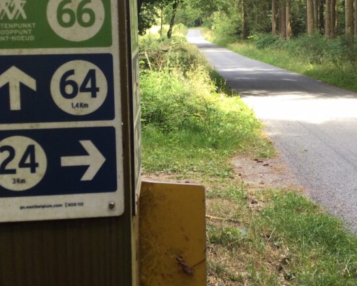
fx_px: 624
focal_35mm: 59
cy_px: 67
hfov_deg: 31.8
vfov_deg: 25.5
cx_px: 229
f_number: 2.4
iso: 25
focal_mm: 3.3
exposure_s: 1/50
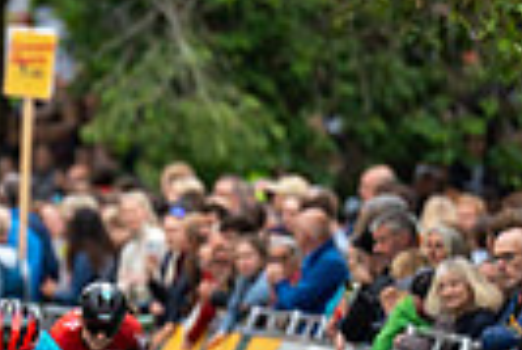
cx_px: 16
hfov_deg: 2.4
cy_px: 328
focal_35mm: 860
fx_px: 12483
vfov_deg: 1.6
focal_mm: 197
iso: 1000
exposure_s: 1/800
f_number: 2.8
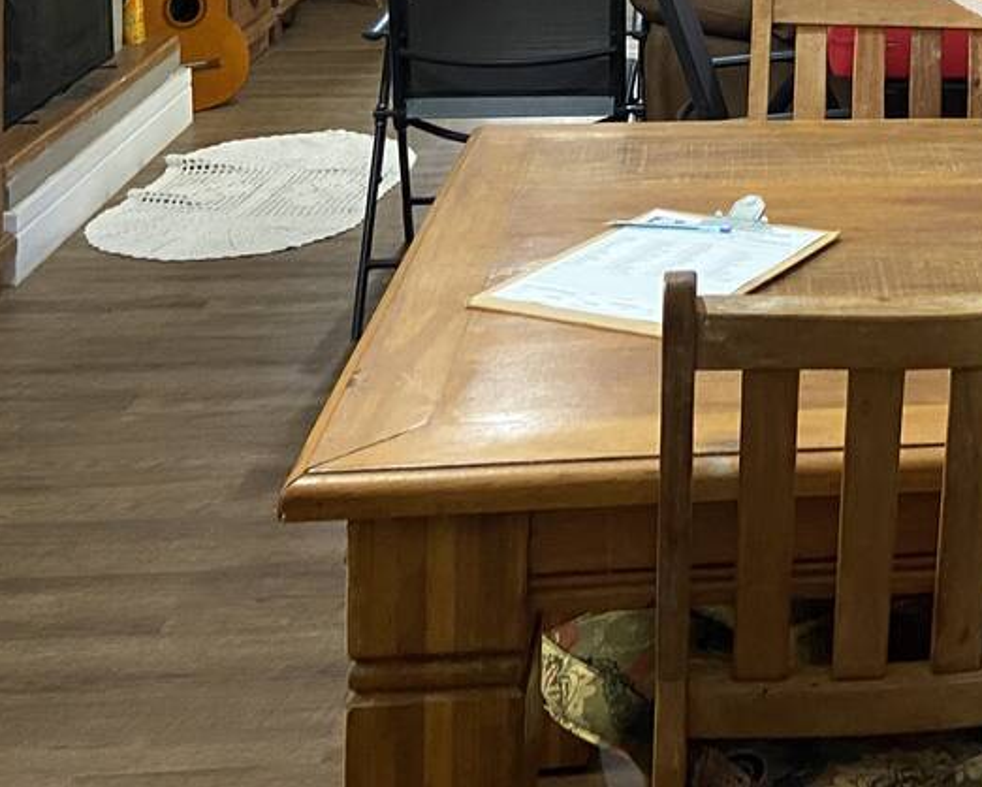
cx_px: 1069
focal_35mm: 70
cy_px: -228
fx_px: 2035
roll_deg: -1.7
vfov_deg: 20.1
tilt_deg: -4.0
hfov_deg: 25.3
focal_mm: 4.25
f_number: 1.8
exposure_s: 1/60
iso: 400
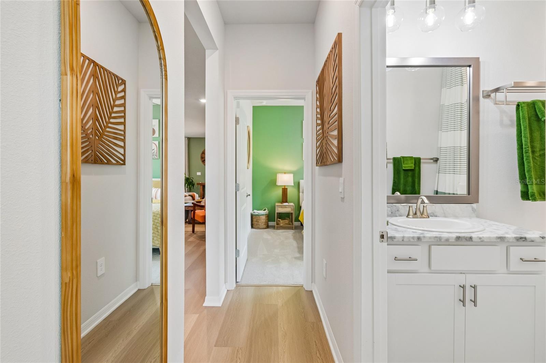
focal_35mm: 15
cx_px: 273
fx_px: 227
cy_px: 182
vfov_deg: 77.3
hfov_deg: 100.4
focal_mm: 10
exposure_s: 1/5
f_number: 7.1
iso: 100
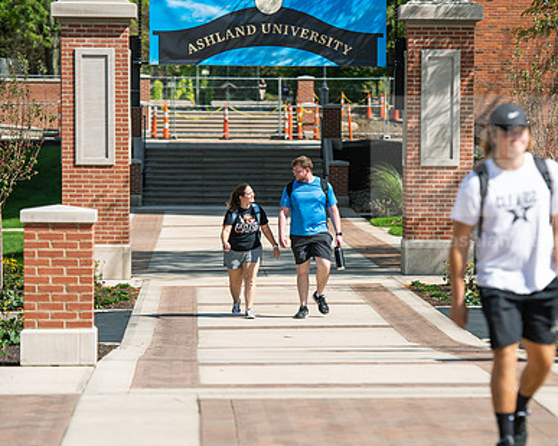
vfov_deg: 8.1
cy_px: 271
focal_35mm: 190
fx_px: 3135
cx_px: 327
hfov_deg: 10.2
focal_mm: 135
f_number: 3.5
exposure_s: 1/500
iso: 50
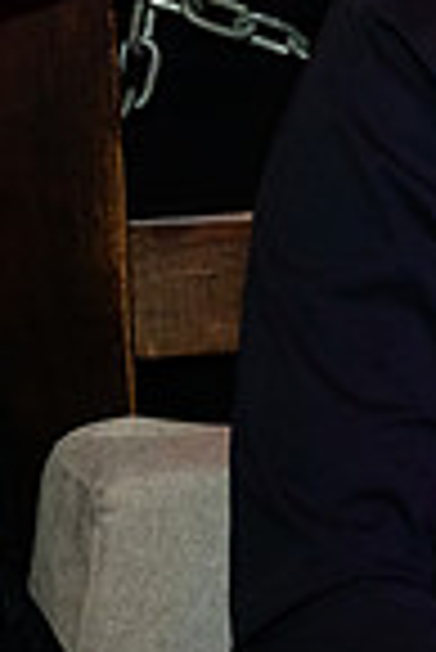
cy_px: 178
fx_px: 2791
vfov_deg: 13.3
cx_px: 1057
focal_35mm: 154
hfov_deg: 8.2
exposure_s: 1/100
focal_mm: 38
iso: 3200
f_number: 2.8
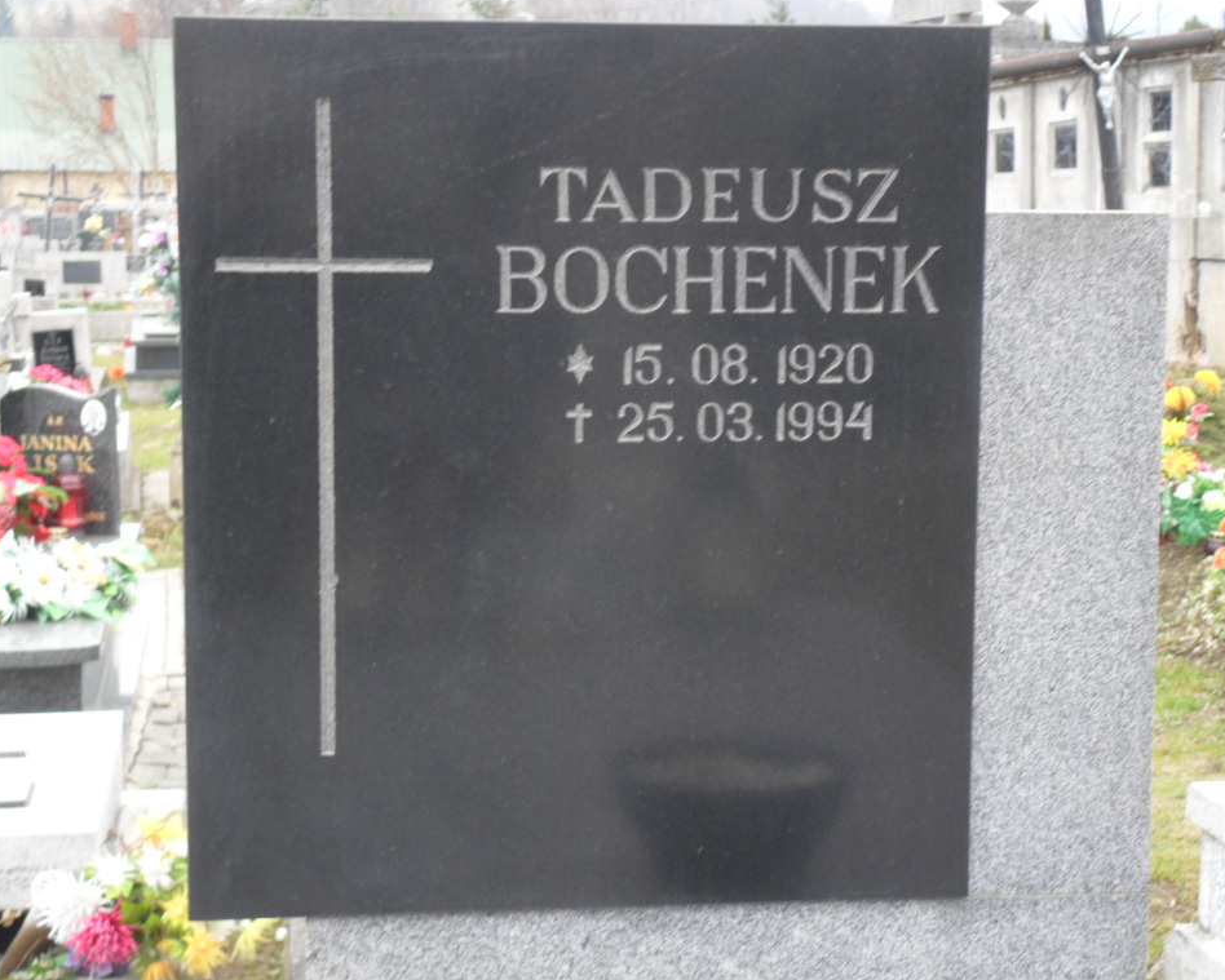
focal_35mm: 78
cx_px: 615
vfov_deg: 19.7
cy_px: 487
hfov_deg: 24.4
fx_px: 2829
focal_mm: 13.2
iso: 100
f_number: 3.9
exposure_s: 1/60
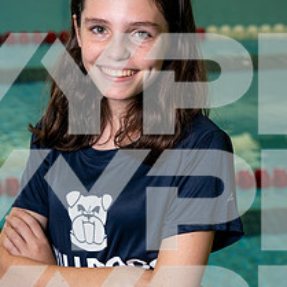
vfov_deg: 9.8
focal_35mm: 178
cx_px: 113
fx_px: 1670
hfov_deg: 9.8
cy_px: 200
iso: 200
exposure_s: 1/250
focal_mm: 65
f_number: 4.5
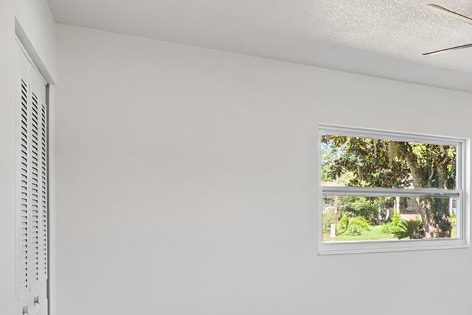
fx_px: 485
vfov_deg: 35.5
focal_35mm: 37
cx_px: 507
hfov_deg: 42.2
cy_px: 216
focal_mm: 16
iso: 400
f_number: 9
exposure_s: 1/40
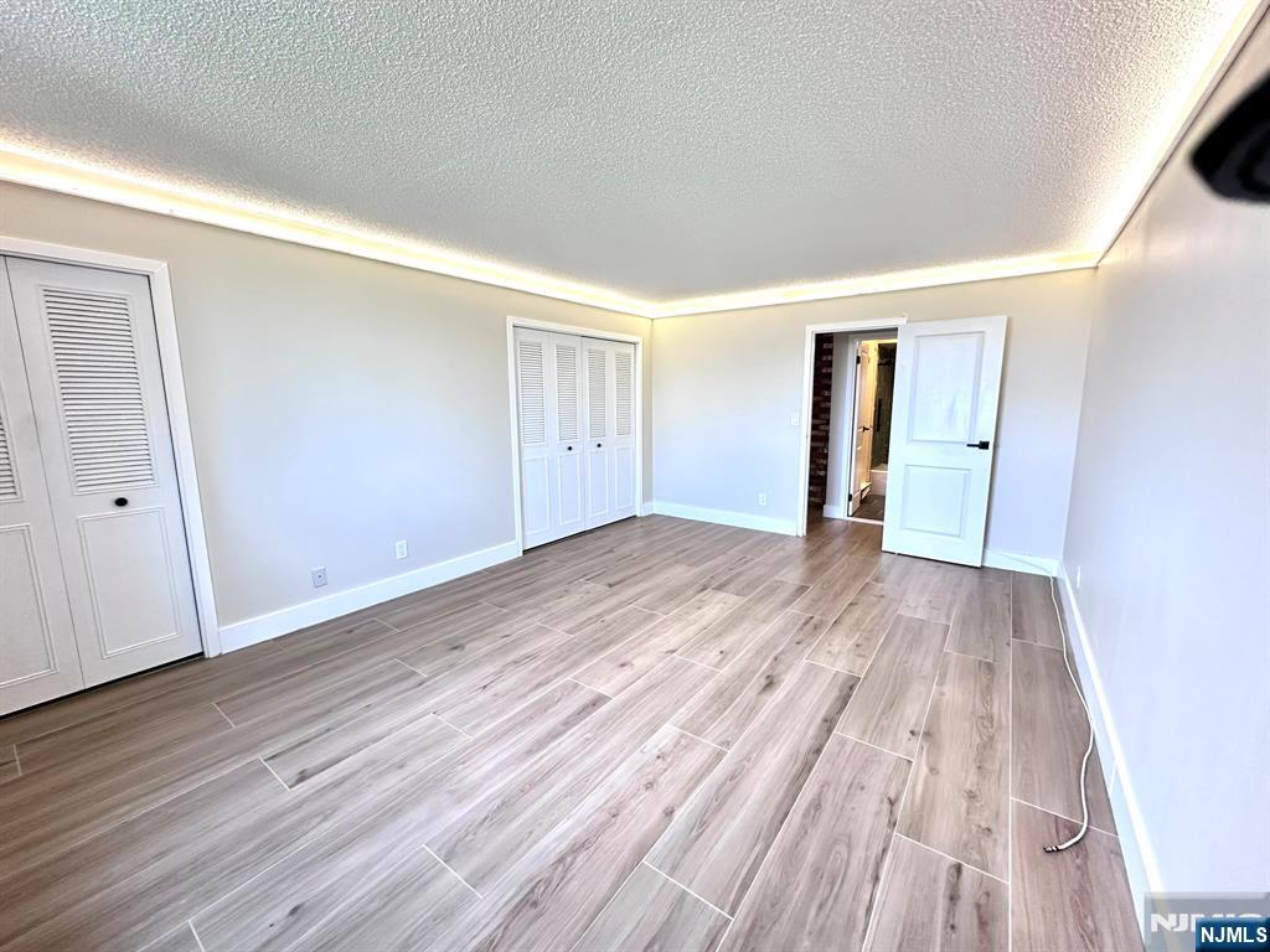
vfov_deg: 85.7
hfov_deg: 102.1
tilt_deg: -8.9
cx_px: 635
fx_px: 514
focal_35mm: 14
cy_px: 476
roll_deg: +0.5
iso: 320
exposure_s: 1/120
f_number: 2.2
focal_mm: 2.22
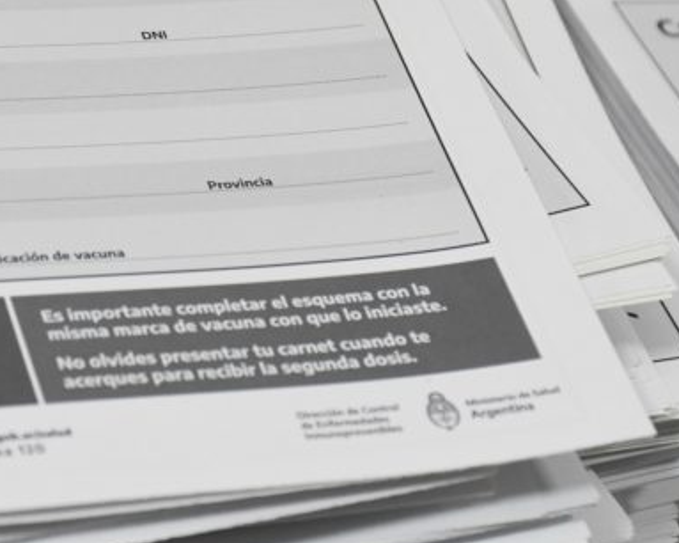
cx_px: 133
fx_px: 4539
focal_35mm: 226
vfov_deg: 6.8
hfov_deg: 8.5
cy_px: 112
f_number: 8
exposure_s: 1/160
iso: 3200
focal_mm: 80
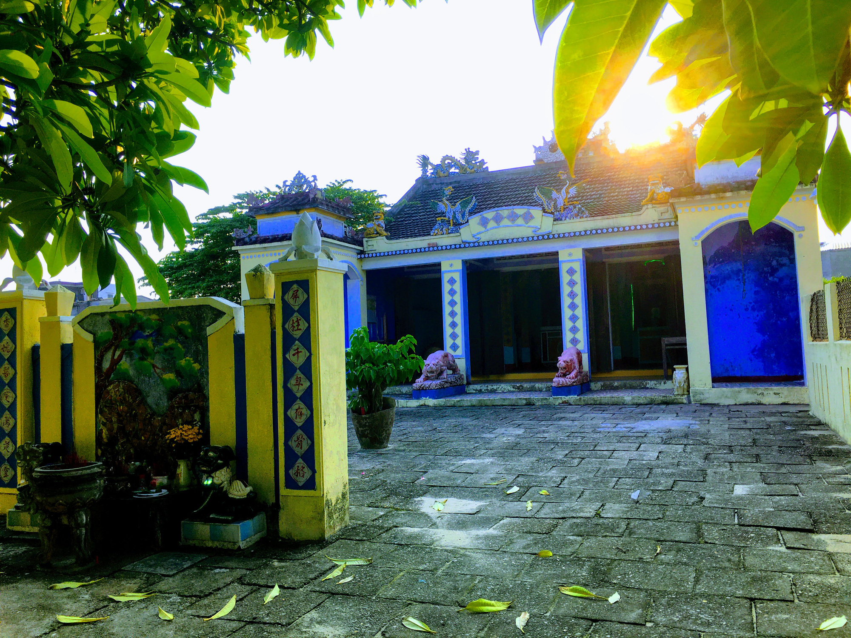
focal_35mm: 29
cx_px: 426
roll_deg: +1.8
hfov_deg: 61.7
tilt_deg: +4.8
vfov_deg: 48.2
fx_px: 713
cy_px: 319
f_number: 2.2
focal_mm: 4.15
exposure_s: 1/519
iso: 25
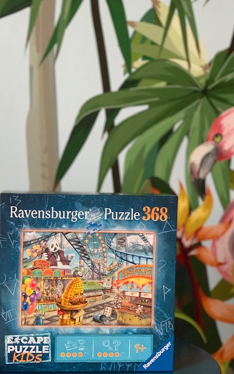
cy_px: 185
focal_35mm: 56
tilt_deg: -5.7
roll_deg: -1.6
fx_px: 571
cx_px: 99
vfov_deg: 36.3
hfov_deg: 23.1
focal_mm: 6
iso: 400
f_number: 2.4
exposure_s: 1/60
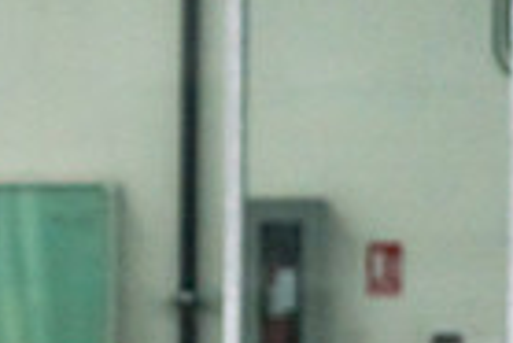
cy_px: 742
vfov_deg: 3.1
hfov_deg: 4.6
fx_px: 6276
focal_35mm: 440
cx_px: -451
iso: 3200
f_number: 2.8
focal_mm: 96
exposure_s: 1/1250
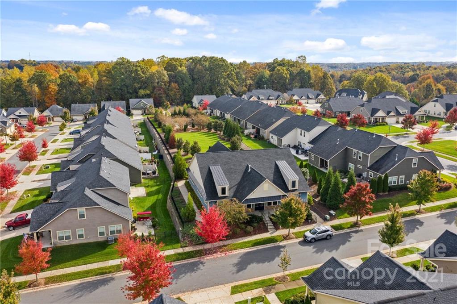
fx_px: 355
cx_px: 228
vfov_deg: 46.3
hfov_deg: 65.5
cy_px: 152
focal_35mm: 28
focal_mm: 10.26
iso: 100
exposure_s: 1/400
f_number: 5.6
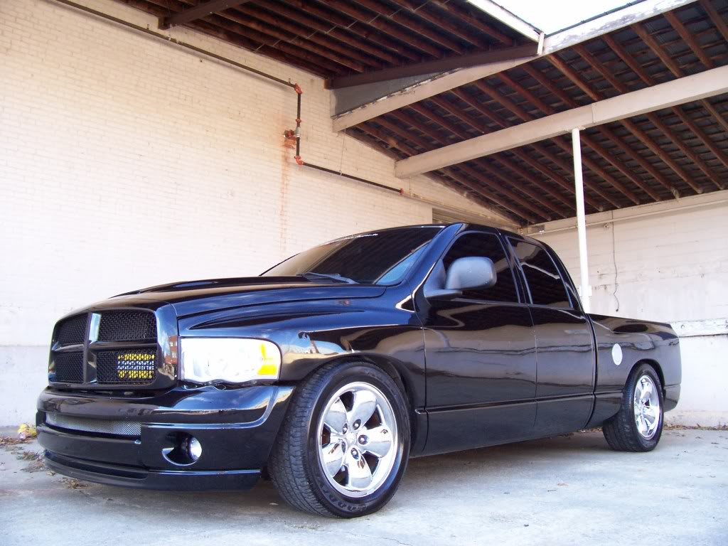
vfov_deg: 41.8
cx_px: 364
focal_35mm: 34
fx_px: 715
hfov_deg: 54.0
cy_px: 273
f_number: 2.7
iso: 140
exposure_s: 1/112
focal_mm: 5.6
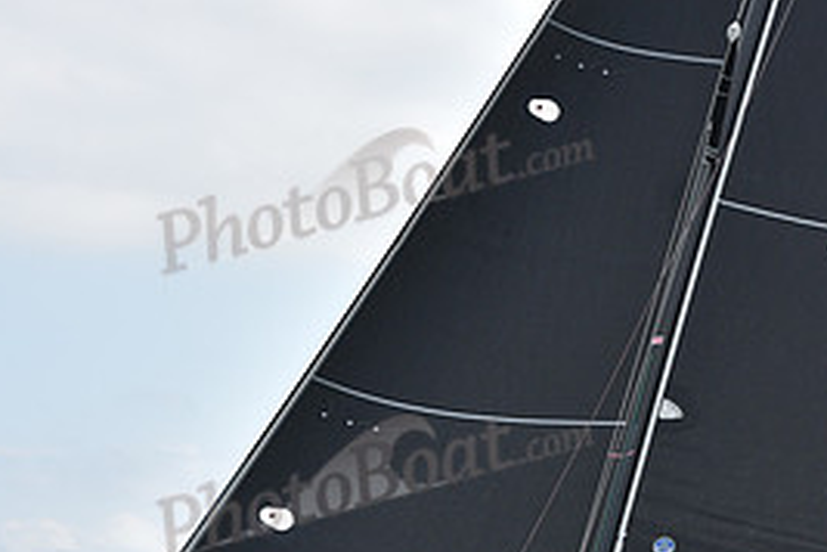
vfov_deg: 9.0
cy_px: 597
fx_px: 3492
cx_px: 756
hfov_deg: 13.4
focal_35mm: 152
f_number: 7.1
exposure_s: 1/800
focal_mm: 70
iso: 400
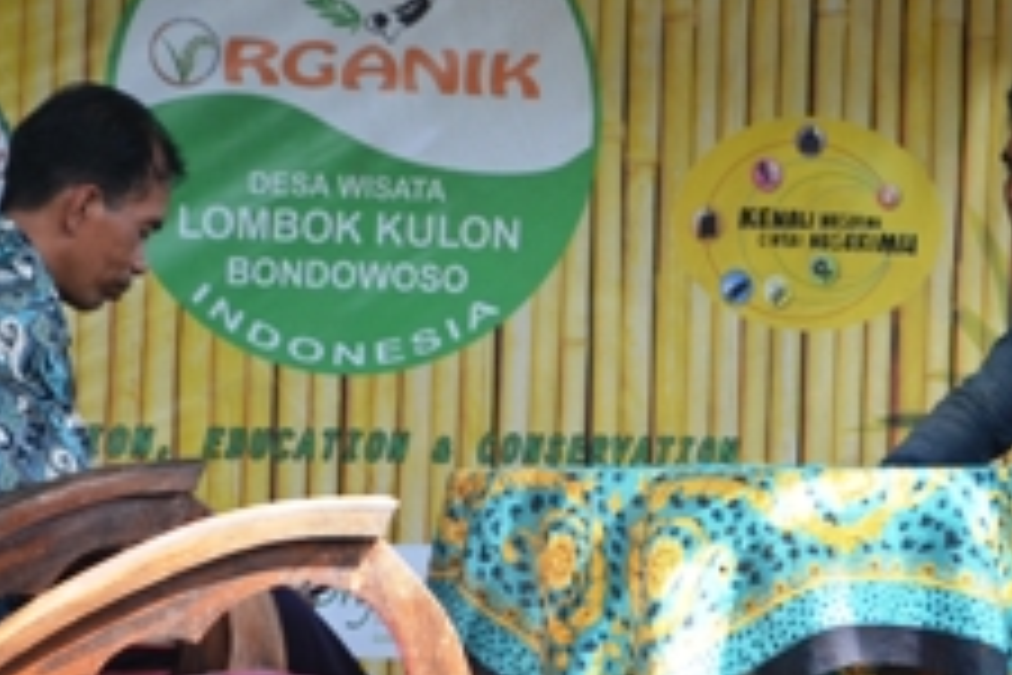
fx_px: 4638
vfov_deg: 8.3
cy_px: 338
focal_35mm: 165
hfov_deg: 12.4
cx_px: 742
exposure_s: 1/125
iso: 360
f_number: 5.6
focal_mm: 55
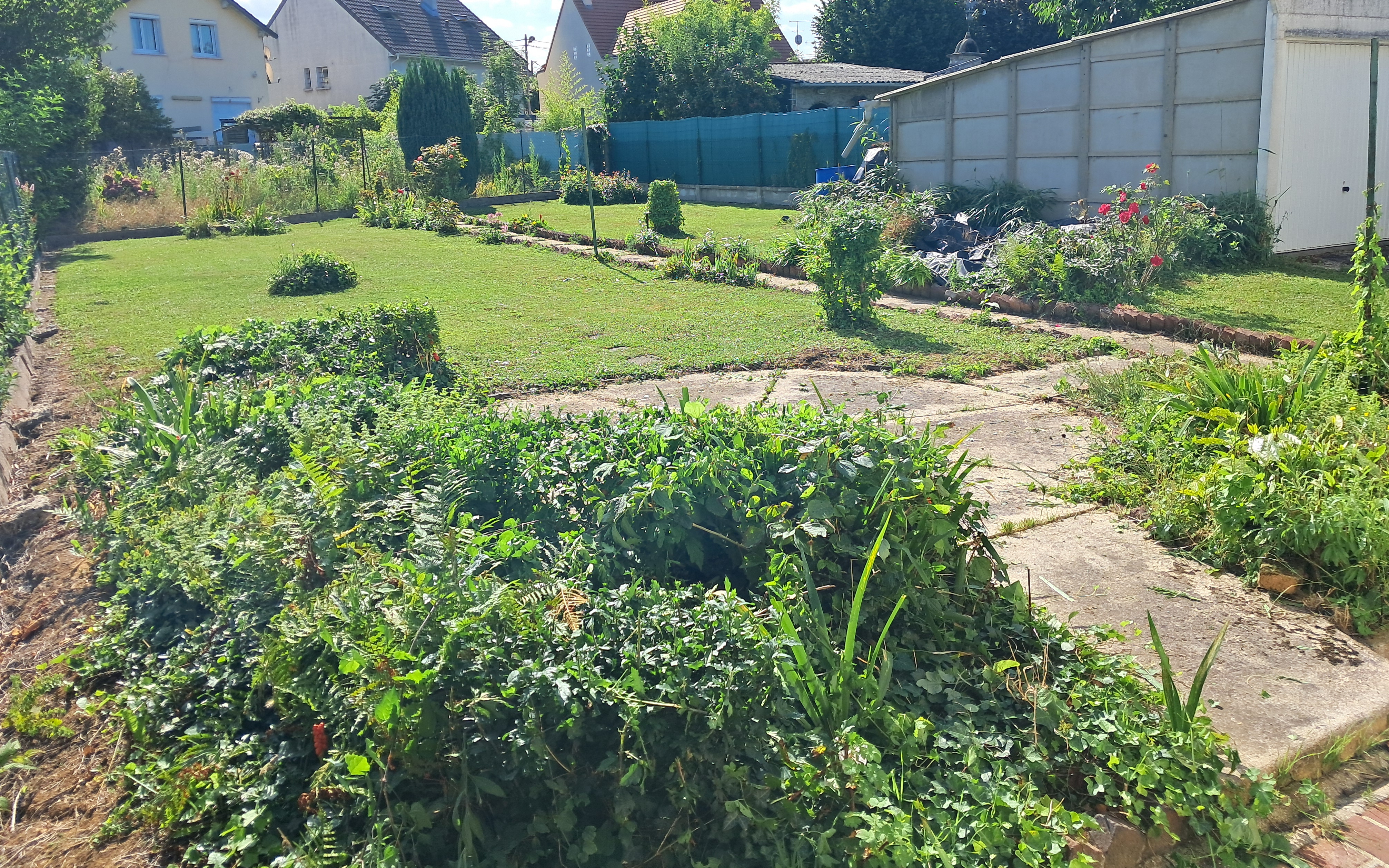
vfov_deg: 42.9
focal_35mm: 29
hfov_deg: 64.6
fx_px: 1098
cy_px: 348
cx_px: 693
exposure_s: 1/761
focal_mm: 4
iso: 50
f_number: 1.8
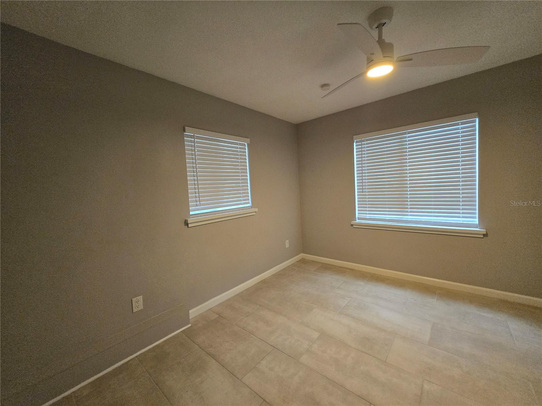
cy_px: 203
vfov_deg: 89.9
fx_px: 204
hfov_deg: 106.2
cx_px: 271
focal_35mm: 13
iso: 400
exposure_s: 1/100
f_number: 2.2
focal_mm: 1.7
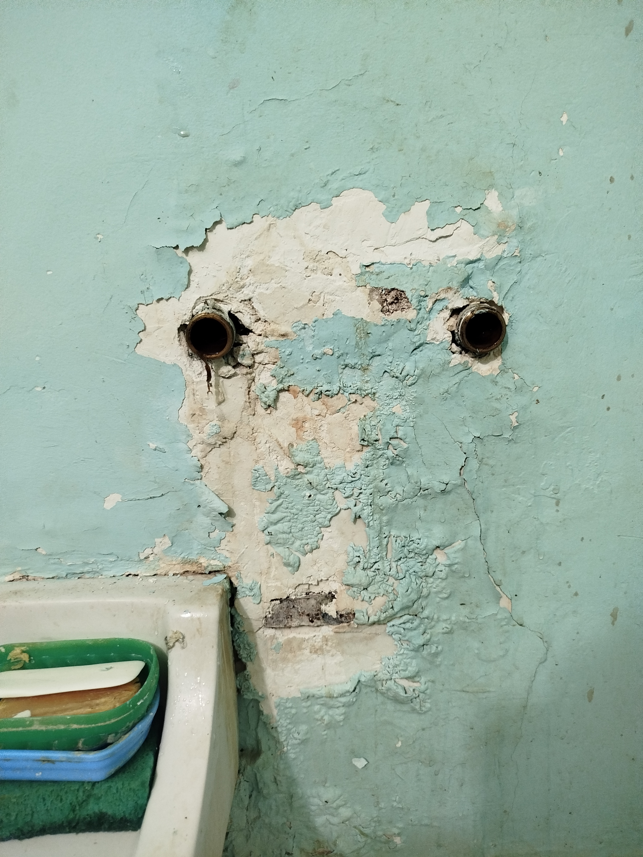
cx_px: 322
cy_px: 428
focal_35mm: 24
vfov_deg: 71.6
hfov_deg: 56.8
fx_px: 594
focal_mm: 5.31
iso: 500
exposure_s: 1/33
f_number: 1.7
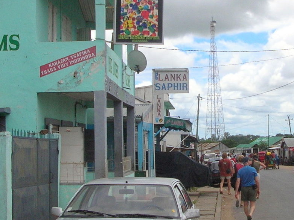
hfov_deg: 22.5
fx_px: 730
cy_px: 100
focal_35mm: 86
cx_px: 235
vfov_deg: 17.2
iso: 50
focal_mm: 5.8
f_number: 5.6
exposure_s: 1/378
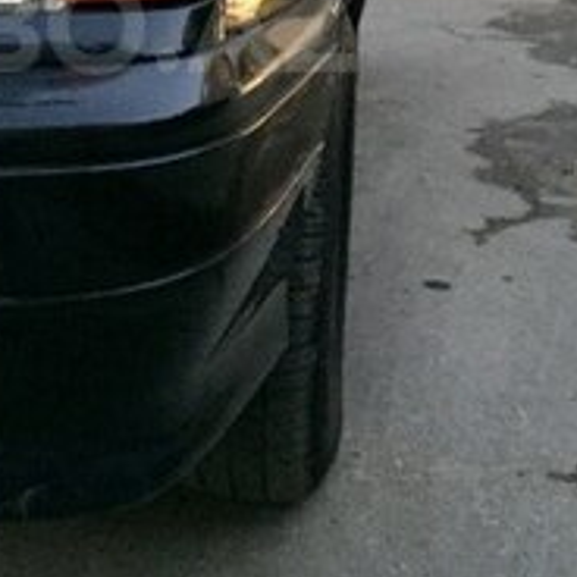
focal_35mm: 69
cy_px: 25
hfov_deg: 24.2
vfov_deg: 24.1
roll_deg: +3.7
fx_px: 1301
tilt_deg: -10.6
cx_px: 34
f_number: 2.2
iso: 500
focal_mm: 4.15
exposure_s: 1/17
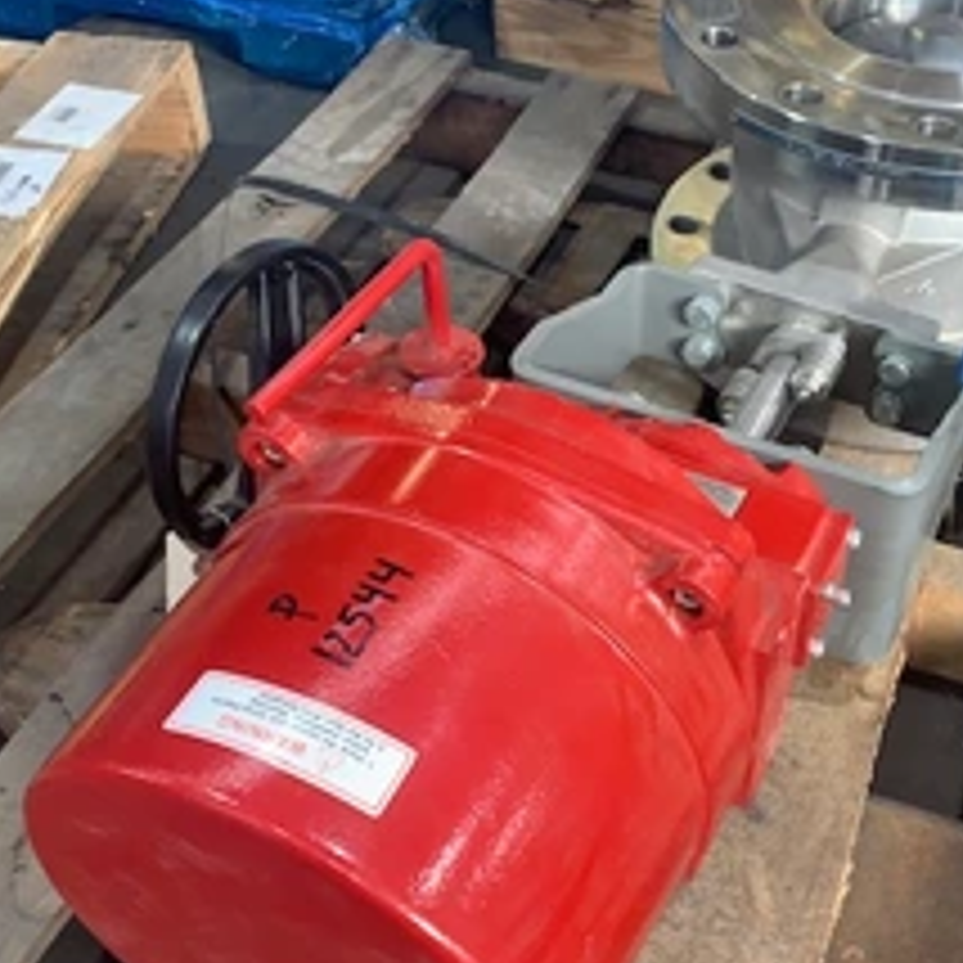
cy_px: 536
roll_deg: -2.7
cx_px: 666
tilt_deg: -44.7
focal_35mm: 43
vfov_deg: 39.1
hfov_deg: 38.6
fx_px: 1353
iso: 125
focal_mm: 4.25
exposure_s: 1/60
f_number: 1.8
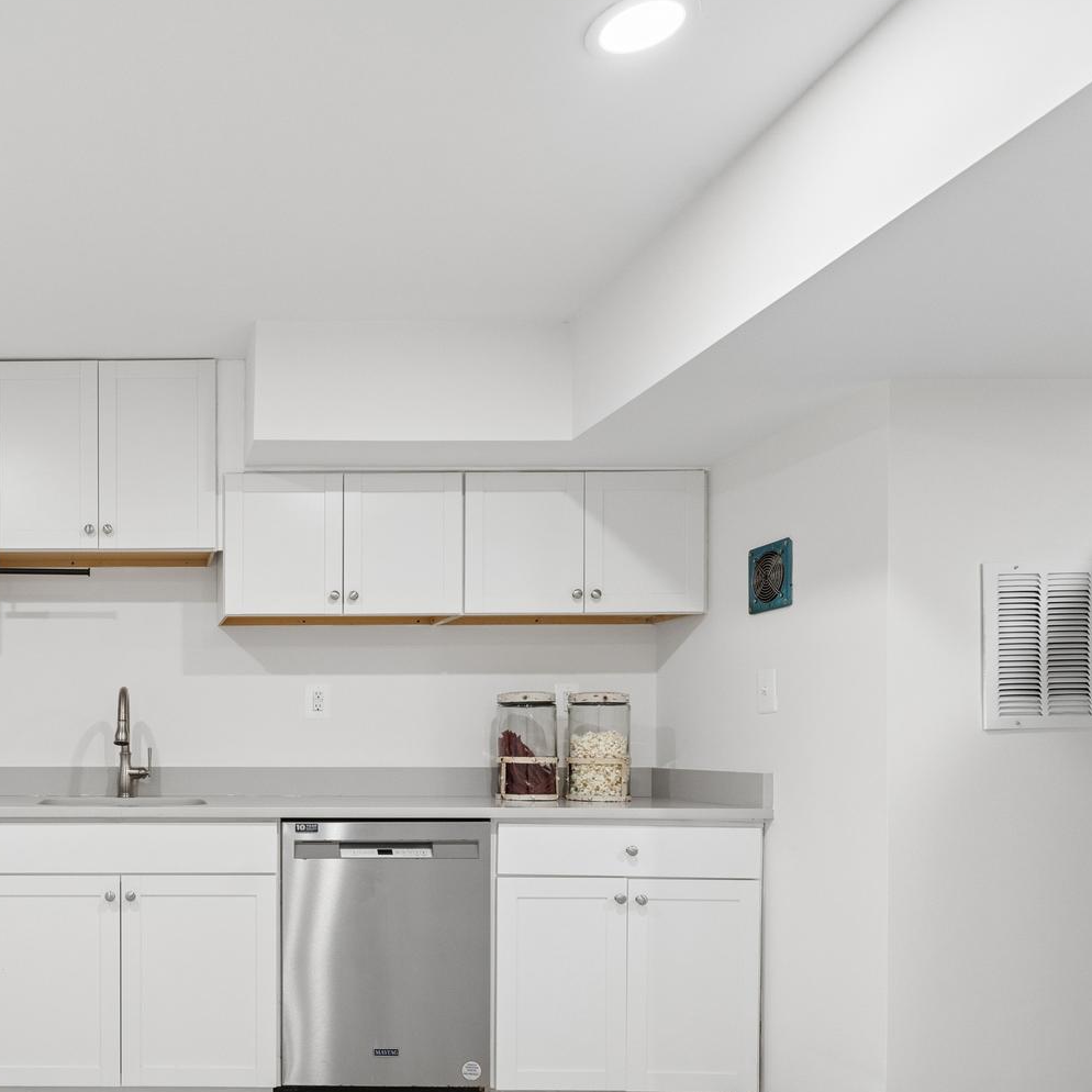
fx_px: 999
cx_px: 148
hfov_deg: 51.8
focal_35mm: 28
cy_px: 733
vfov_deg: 56.0
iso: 1250
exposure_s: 1/80
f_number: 7.1
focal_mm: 16
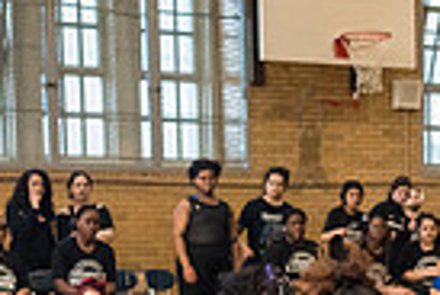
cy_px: 447
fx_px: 1813
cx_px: 308
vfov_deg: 9.1
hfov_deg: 13.8
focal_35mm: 148
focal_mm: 35
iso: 4000
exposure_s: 1/320
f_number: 4
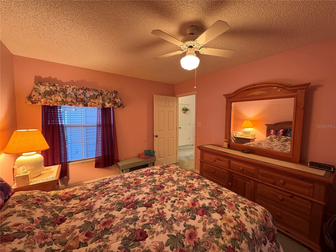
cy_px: 126
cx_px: 168
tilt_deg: -3.6
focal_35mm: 14
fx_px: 136
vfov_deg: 85.7
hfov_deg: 102.1
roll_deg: -0.8
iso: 320
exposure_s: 1/60
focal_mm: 2.22
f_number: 2.2
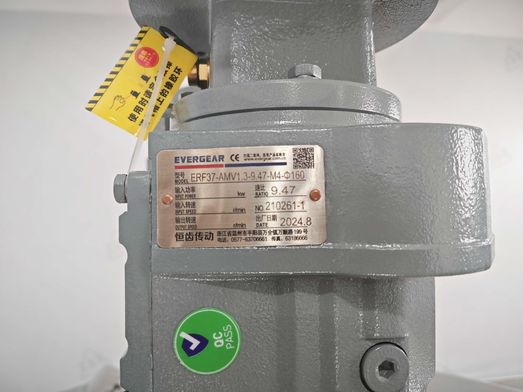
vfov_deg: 58.9
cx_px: 262
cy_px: 196
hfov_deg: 73.9
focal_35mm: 23
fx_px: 347
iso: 250
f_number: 1.8
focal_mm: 5.43
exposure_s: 1/97.5
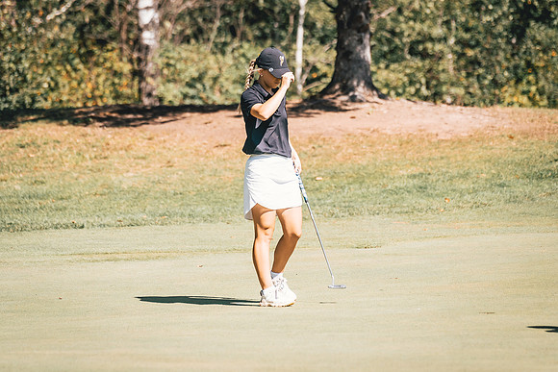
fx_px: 3996
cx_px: 284
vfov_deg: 5.3
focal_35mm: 258
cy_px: 160
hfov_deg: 8.0
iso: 400
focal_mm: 150
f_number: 2.8
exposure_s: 1/5000
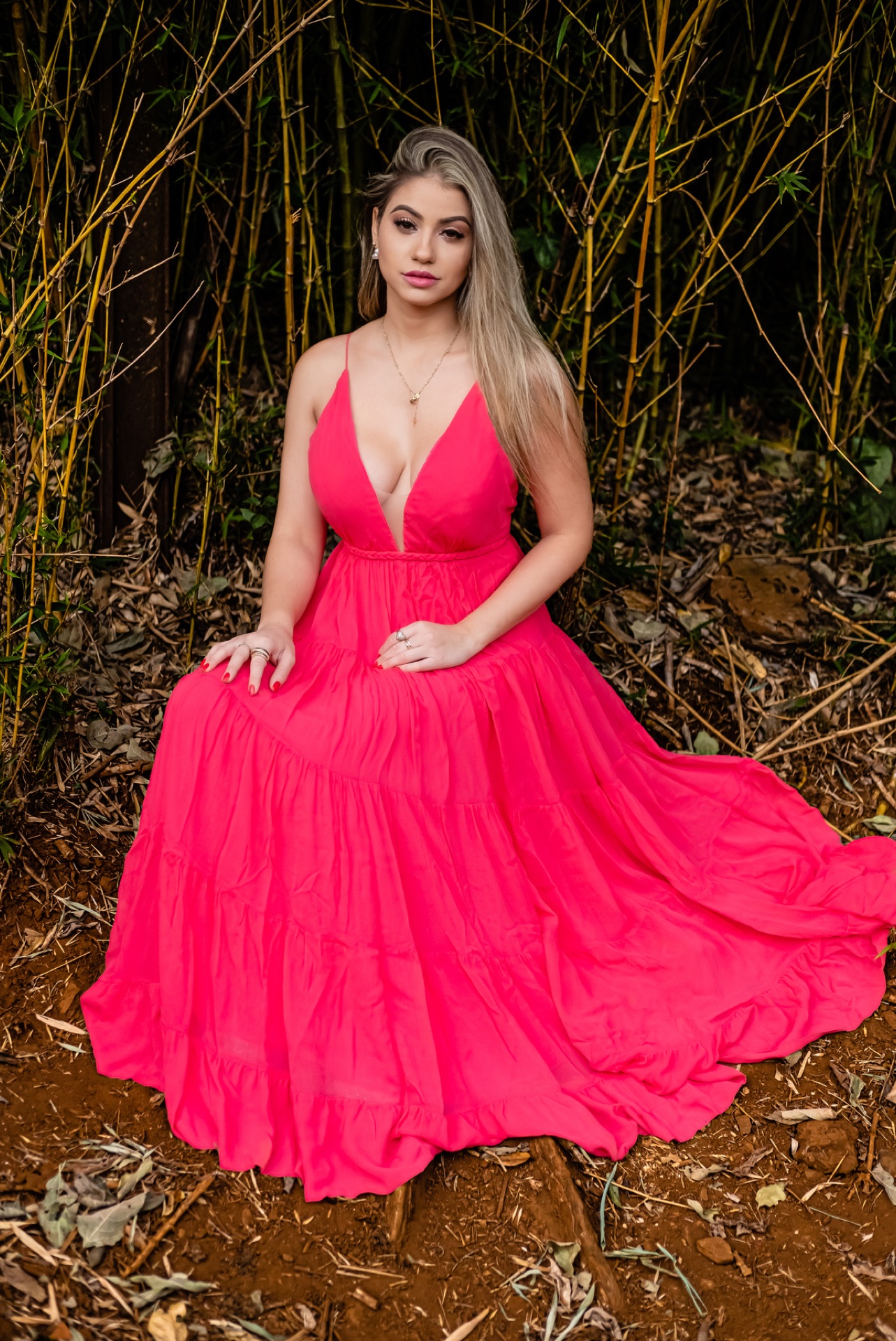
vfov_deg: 37.5
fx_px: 1975
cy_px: 670
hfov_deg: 25.6
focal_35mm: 53
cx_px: 448
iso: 500
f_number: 2
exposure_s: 1/1000
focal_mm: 35
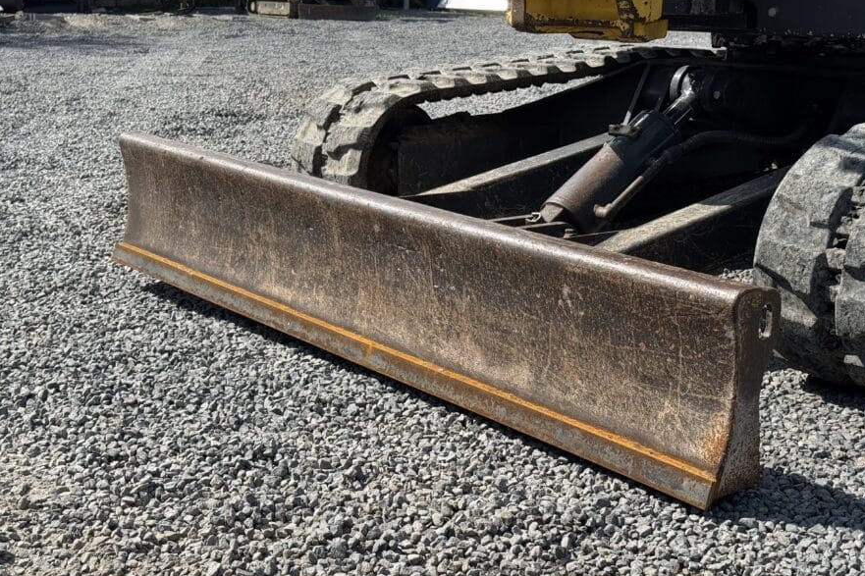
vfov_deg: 26.5
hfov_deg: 38.9
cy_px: 304
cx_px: 440
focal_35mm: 51
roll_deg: +0.4
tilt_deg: -13.6
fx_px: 1225
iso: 64
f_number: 1.78
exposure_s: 1/3257
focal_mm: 6.76
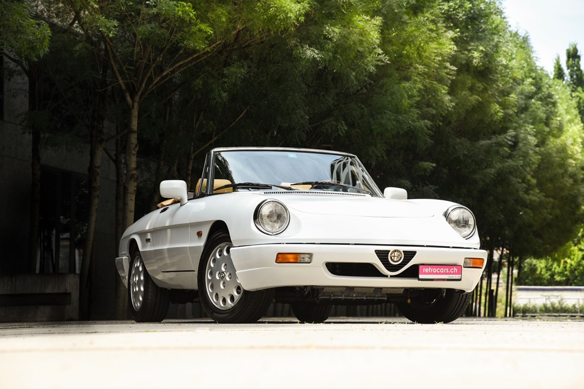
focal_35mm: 98
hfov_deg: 20.8
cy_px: 194
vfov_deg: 14.0
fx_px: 1590
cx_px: 292
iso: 250
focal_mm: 98
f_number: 8
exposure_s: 1/200
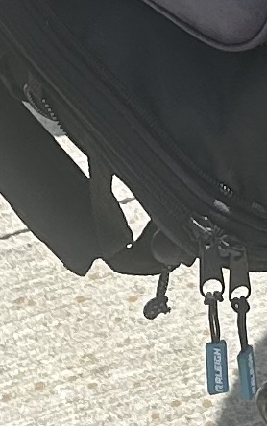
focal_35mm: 250
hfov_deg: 5.3
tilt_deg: -30.5
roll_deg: +3.2
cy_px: -298
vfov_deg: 8.1
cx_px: 227
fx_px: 2907
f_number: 1.5
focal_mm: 5.7
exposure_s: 1/2841
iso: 50
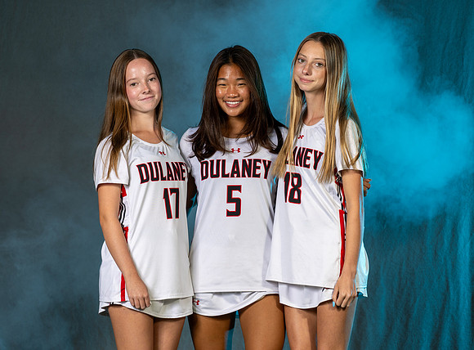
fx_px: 2323
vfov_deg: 8.6
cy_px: 180
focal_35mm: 171
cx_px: 215
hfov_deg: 11.6
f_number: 5.6
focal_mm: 140
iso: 80
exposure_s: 1/125
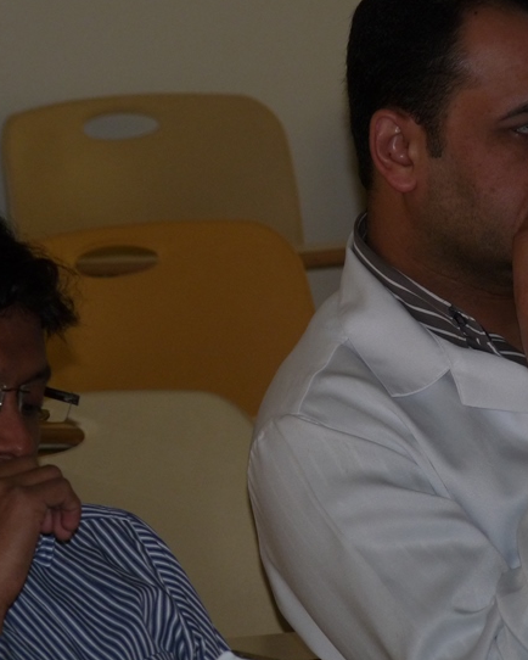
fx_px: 7419
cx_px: 279
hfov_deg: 4.1
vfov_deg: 5.1
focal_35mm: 380
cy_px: 329
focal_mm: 47
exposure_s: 1/125
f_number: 3.7
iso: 200
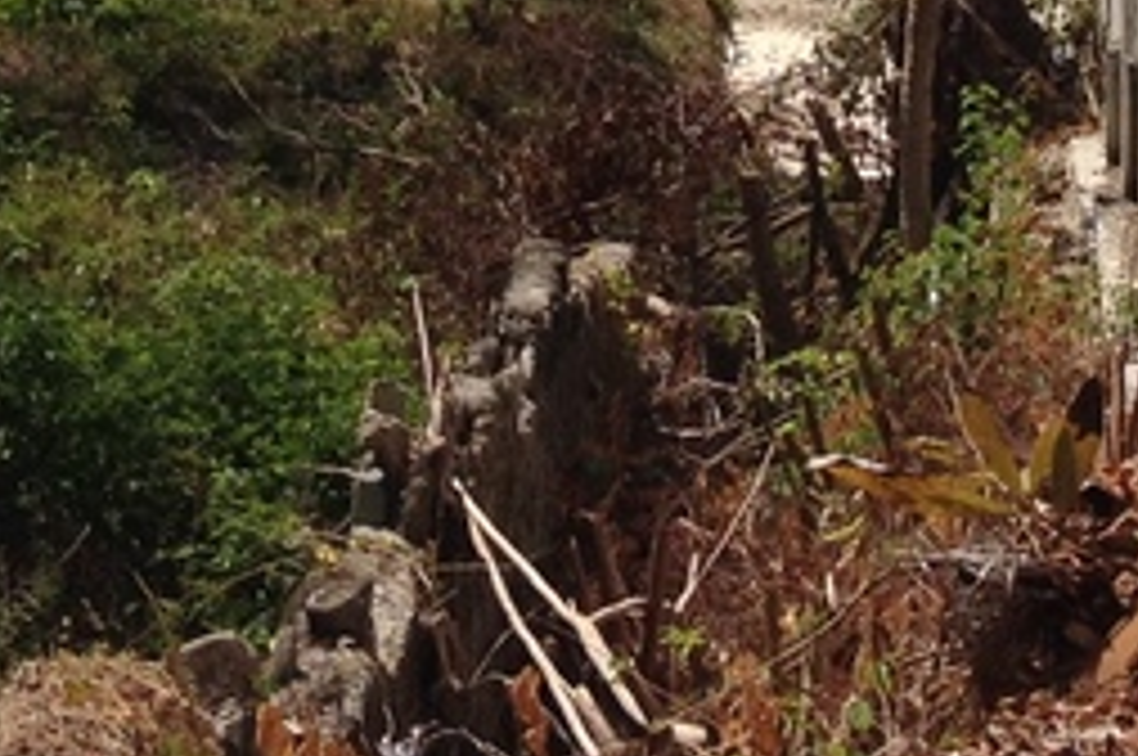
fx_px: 5462
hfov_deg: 11.9
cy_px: -1080
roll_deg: -0.8
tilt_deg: -4.6
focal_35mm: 173
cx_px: 517
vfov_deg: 7.4
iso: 50
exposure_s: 1/2513
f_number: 2.4
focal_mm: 4.28
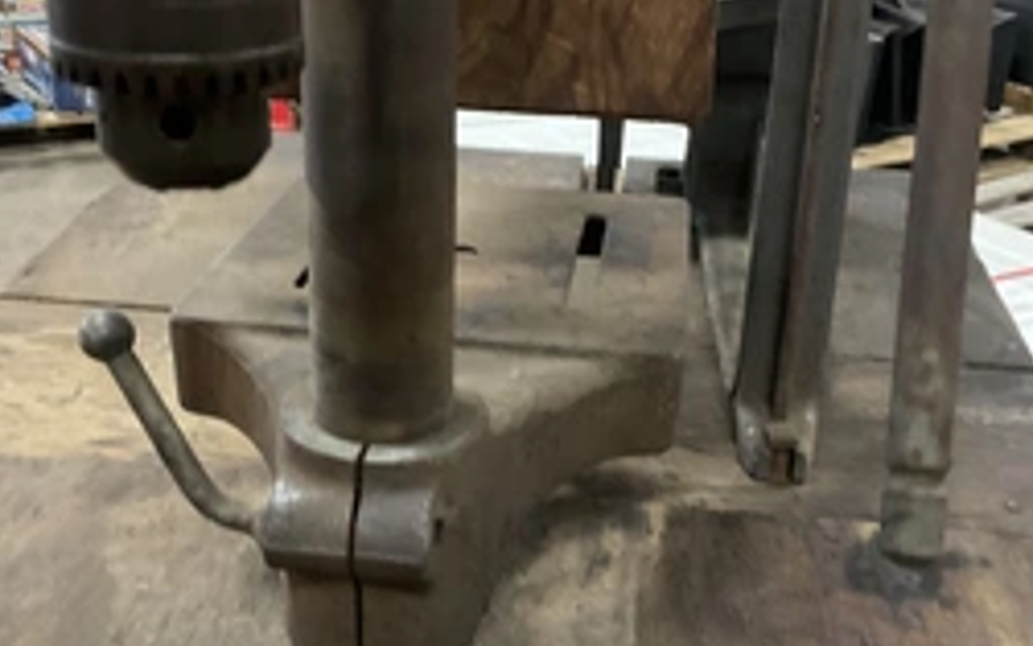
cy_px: 350
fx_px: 1380
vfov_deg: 26.3
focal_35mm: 49
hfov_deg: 41.0
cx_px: 543
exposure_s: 1/30
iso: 320
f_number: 1.8
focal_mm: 3
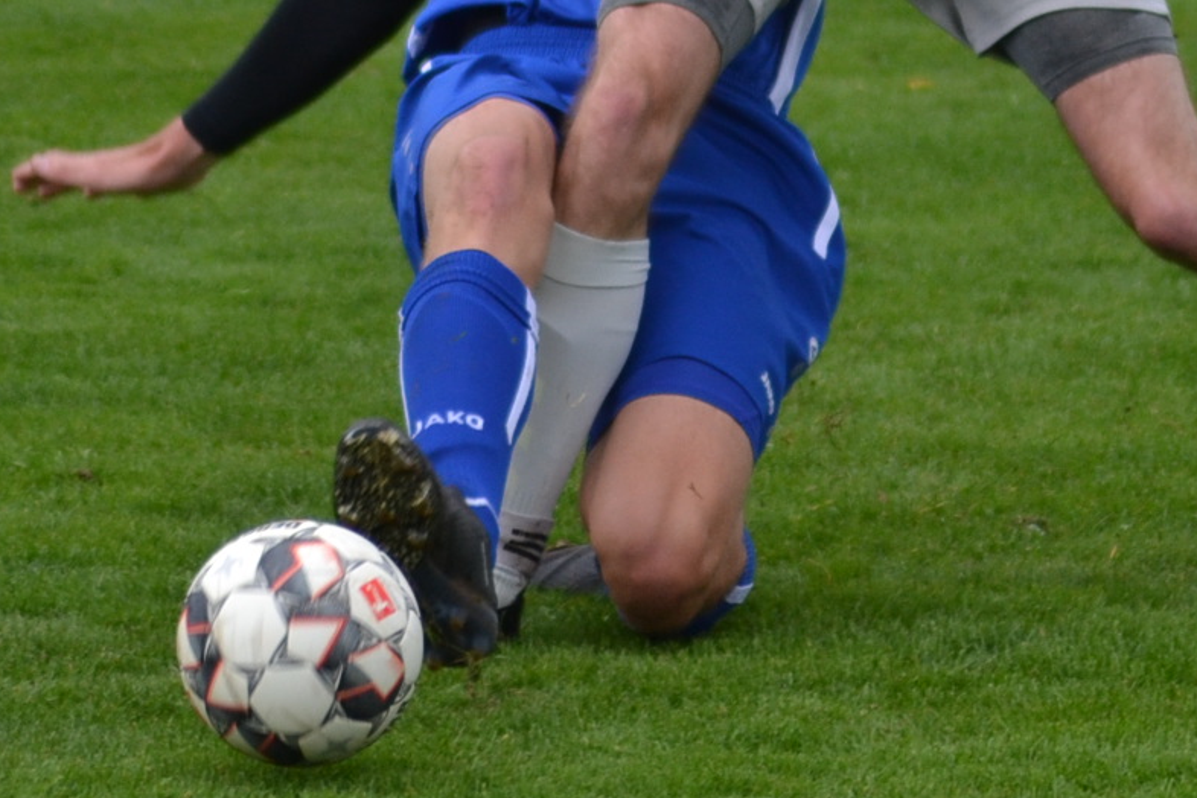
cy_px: -85
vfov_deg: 1.7
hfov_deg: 2.5
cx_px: 629
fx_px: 27046
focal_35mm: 813
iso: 400
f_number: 4.5
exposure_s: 1/800
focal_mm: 185
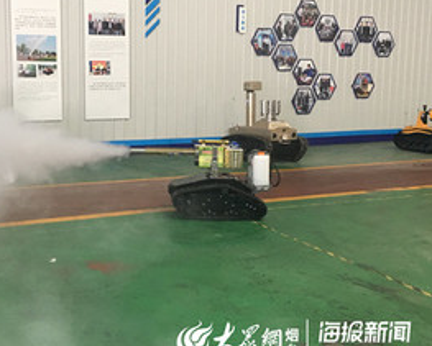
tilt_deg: -6.8
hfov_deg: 42.2
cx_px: 136
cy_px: 149
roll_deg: -1.4
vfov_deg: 34.9
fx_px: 550
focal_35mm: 43
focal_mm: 4.15
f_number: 2.2
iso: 100
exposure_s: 1/8
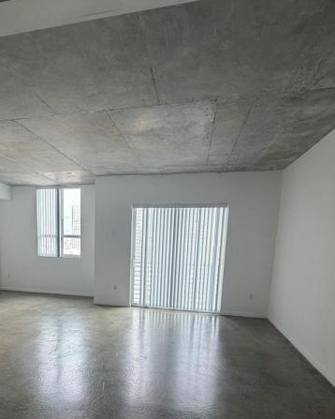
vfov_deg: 72.4
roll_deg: -1.6
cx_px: 125
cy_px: 285
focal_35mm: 22
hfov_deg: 62.3
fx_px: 272
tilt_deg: -8.4
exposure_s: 1/121
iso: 125
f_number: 2.2
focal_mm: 2.22
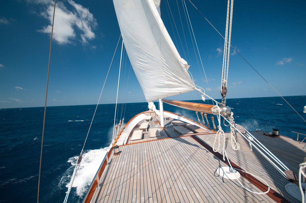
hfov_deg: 100.5
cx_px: 153
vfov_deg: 77.2
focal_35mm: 15
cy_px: 102
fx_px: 127
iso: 100
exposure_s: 1/500
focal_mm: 10
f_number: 4
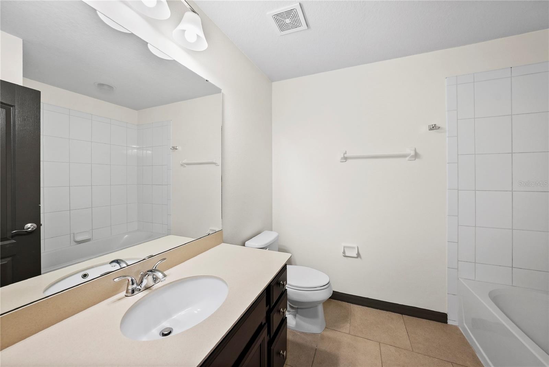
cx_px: 274
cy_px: 184
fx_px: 183
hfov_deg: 112.6
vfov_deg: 90.1
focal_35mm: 12
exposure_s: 1/13
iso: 800
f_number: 7.1
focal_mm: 12
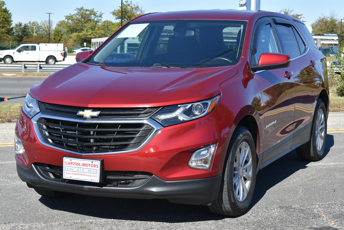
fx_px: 717
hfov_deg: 27.0
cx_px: 172
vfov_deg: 18.2
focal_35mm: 75
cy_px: 115
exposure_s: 1/320
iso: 200
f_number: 9
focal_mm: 50
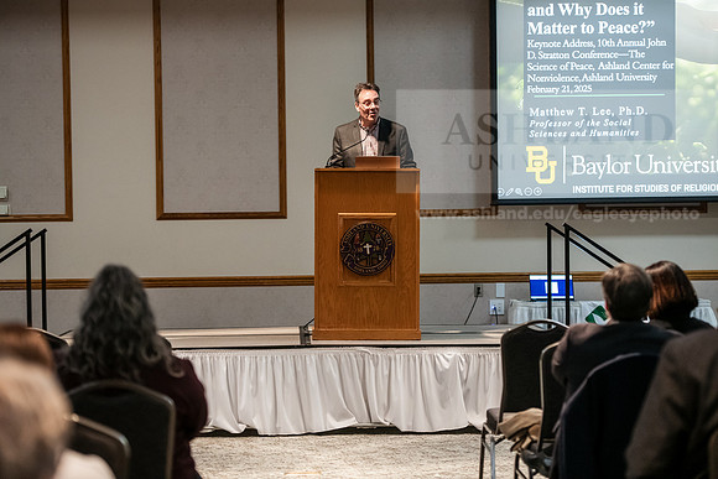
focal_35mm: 100
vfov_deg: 13.7
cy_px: 240
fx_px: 1995
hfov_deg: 20.4
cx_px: 359
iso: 2500
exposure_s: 1/200
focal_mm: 100
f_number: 3.2
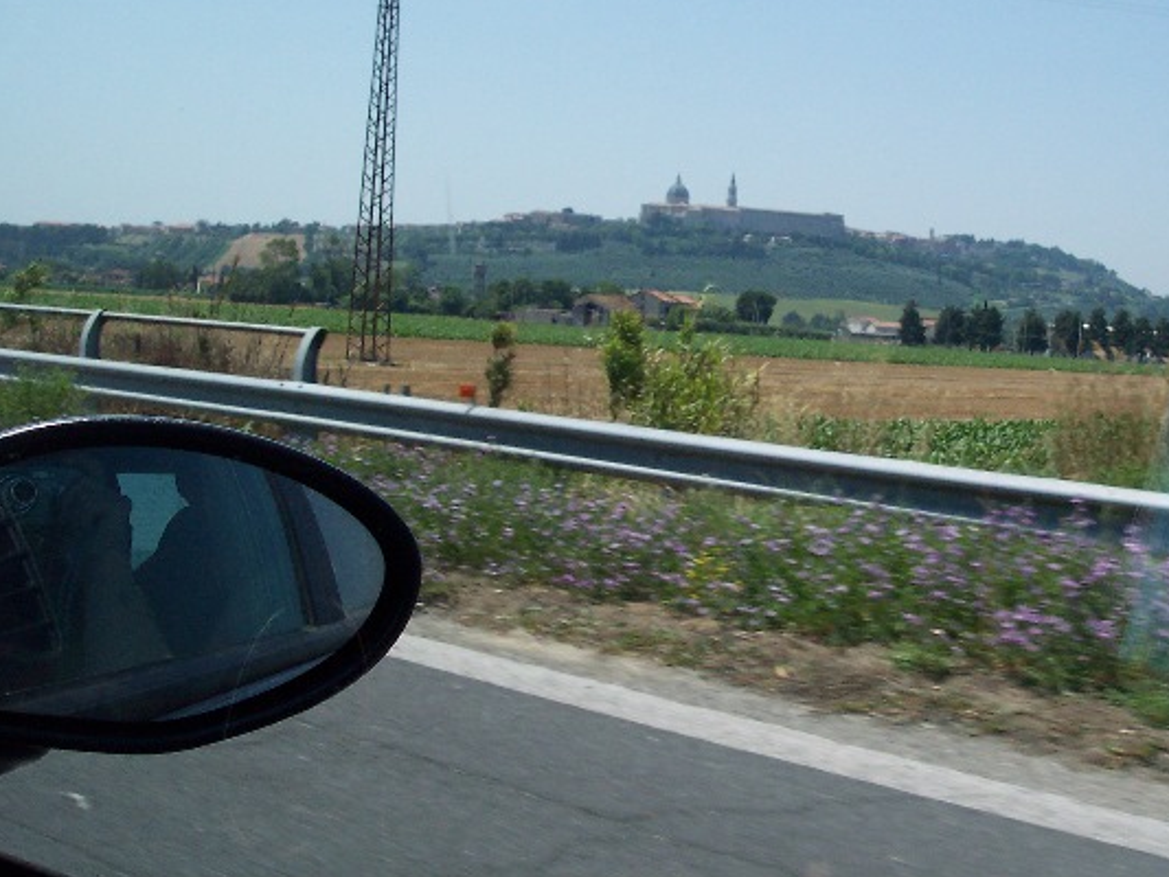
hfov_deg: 33.5
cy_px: 221
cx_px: 763
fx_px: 1925
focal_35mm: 57
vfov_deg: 25.4
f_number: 4.8
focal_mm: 8
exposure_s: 1/700
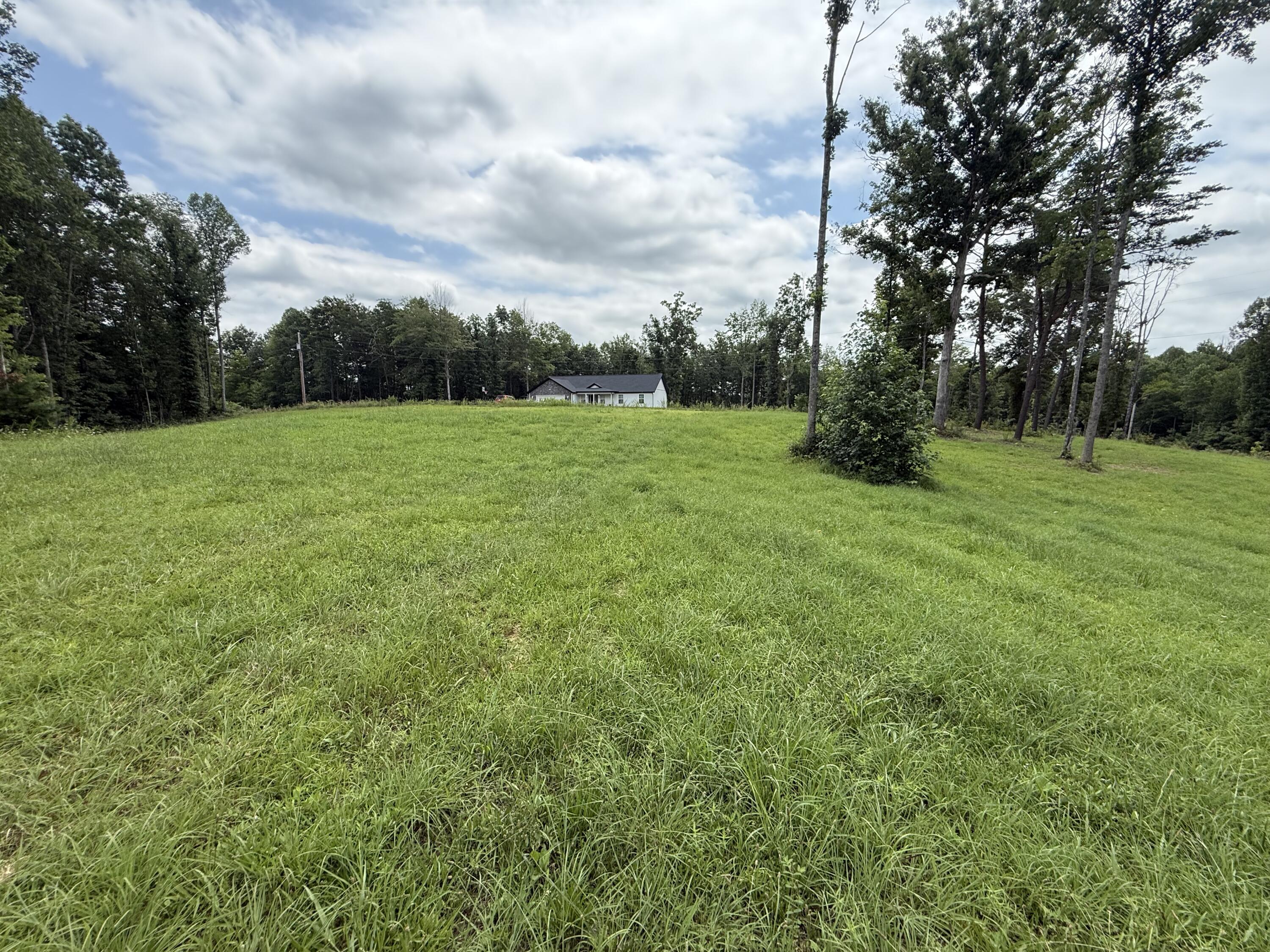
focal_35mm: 14
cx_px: 635
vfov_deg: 85.7
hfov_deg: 102.1
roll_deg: -0.2
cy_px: 476
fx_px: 514
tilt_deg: -7.2
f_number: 2.2
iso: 64
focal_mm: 2.22
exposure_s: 1/1368
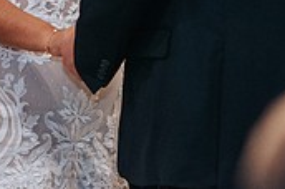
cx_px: 58
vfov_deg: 3.2
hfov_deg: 4.8
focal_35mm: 431
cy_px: -130
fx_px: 3406
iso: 800
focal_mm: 85
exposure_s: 1/160
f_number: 1.8
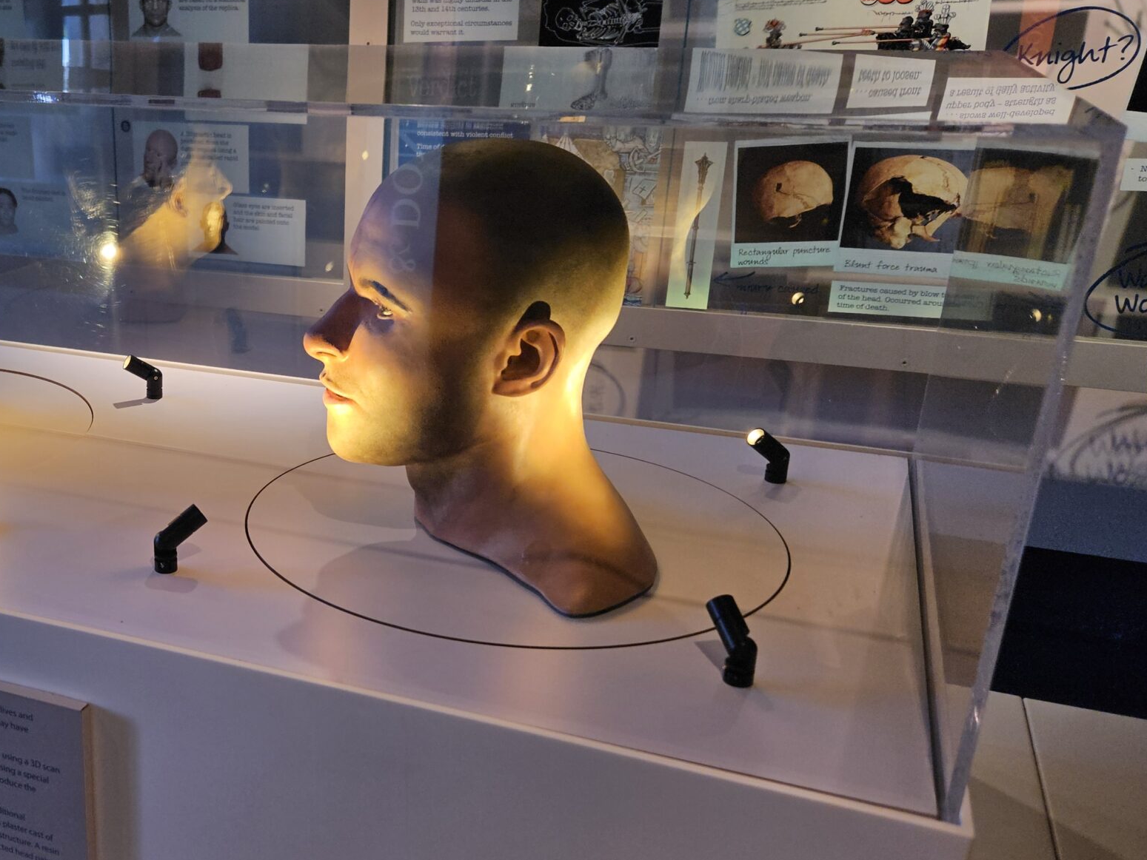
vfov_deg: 37.6
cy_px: 498
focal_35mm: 38
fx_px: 1259
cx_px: 227
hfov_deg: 46.4
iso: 80
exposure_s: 1/100
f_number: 1.8
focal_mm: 5.4
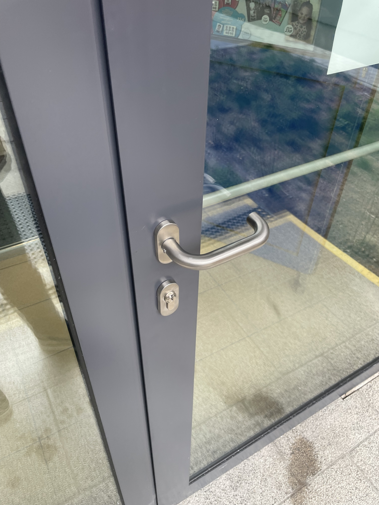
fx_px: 380
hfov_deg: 53.1
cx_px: 190
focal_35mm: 26
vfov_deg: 67.3
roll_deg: -1.6
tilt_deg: -39.9
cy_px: 252
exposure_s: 1/121
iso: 40
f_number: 1.6
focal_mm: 4.2
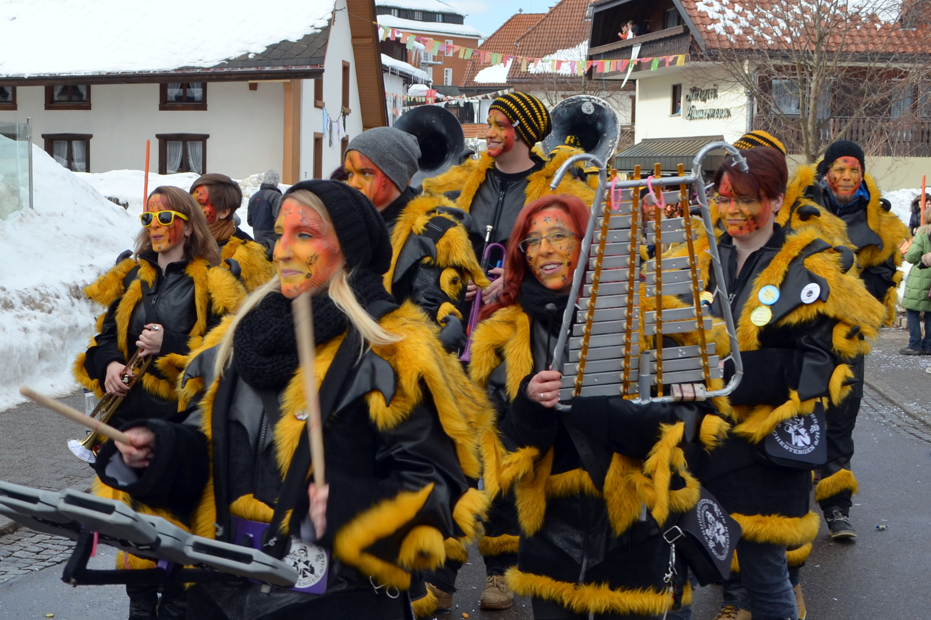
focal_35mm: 33
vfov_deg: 39.9
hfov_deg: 57.2
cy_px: 310
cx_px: 466
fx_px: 853
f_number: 7.1
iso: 100
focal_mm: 22
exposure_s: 1/200
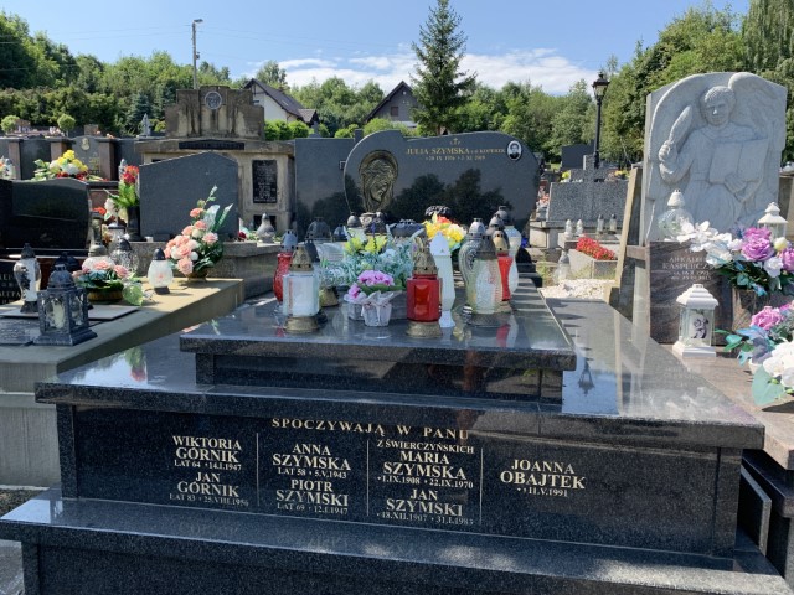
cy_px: 298
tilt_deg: -7.1
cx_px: 397
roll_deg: -1.6
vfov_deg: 53.1
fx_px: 596
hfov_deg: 67.3
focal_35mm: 26
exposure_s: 1/808
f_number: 1.8
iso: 25
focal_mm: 4.25
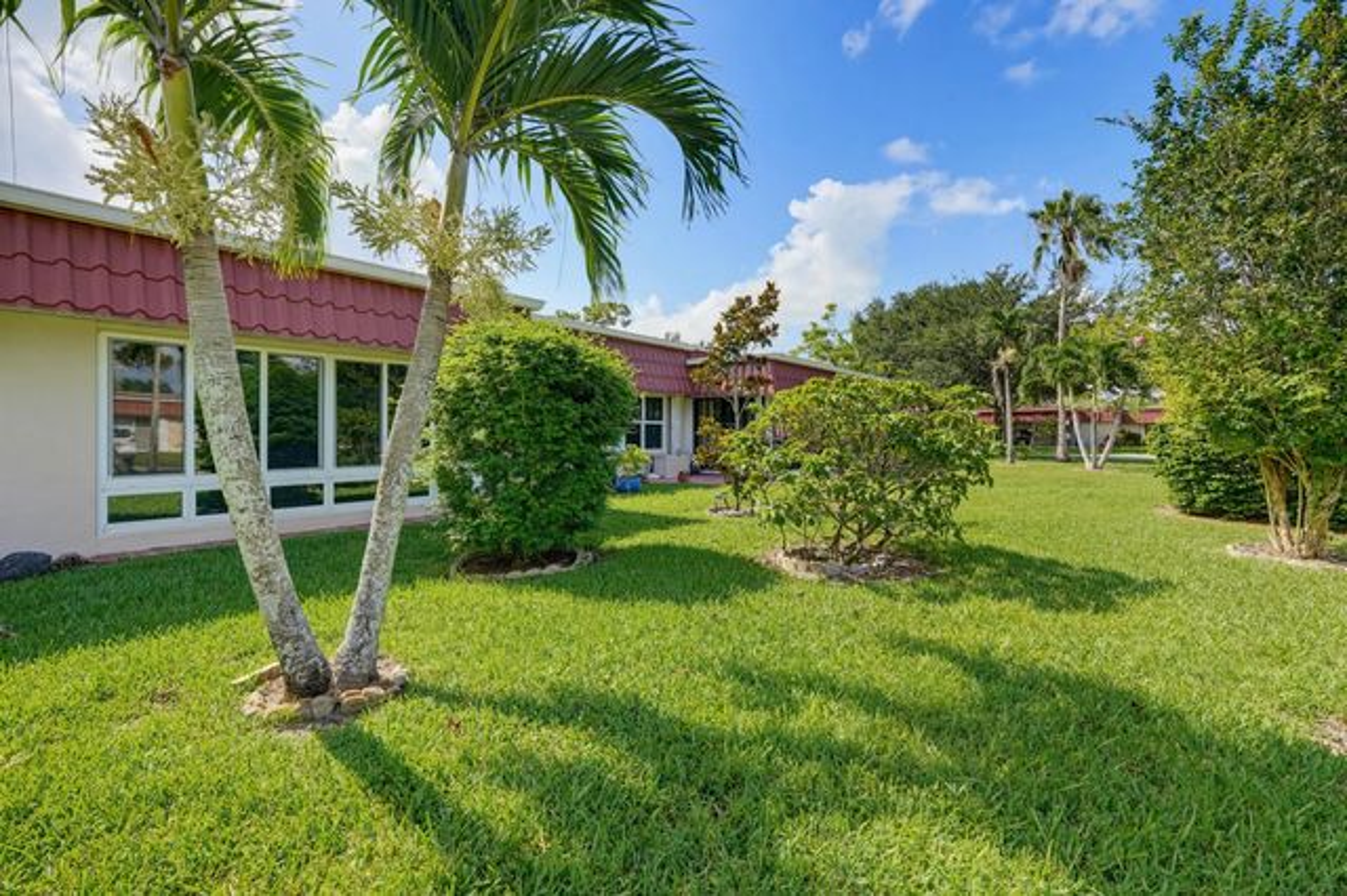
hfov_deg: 96.8
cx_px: 674
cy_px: 448
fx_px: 598
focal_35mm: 16
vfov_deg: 73.7
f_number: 8
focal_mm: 16
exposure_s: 1/500
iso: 800
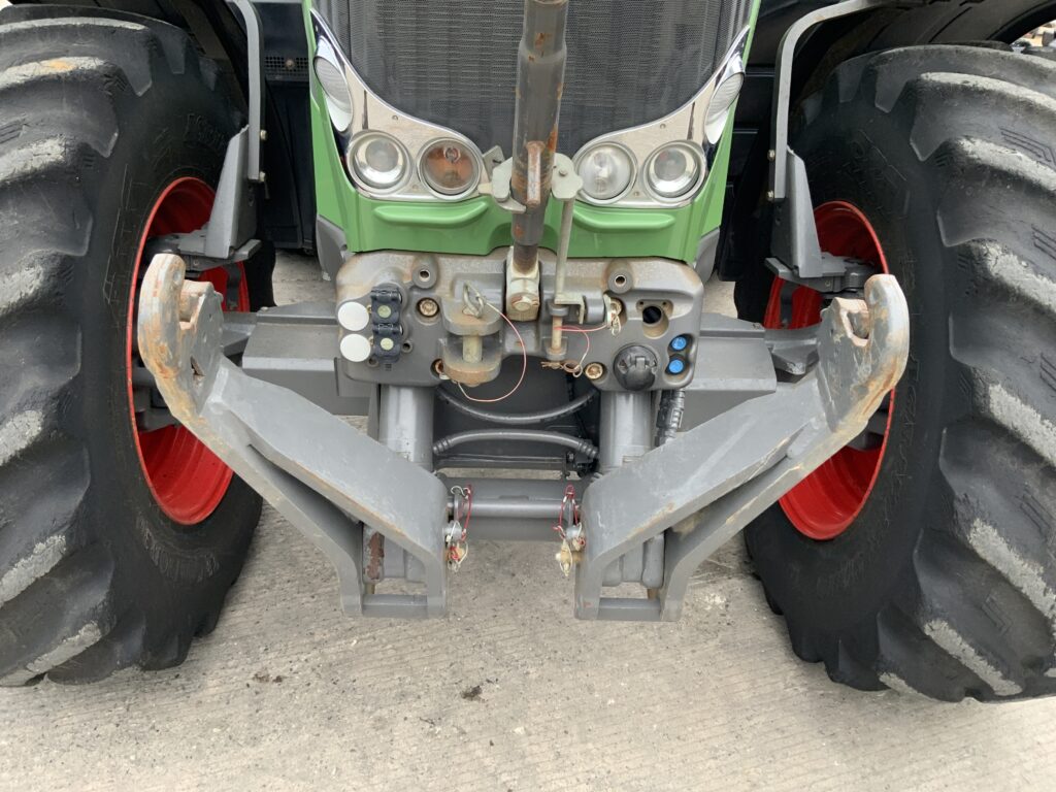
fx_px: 885
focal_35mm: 29
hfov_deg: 61.7
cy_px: 396
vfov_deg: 48.2
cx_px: 528
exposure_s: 1/122
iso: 64
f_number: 1.8
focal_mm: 3
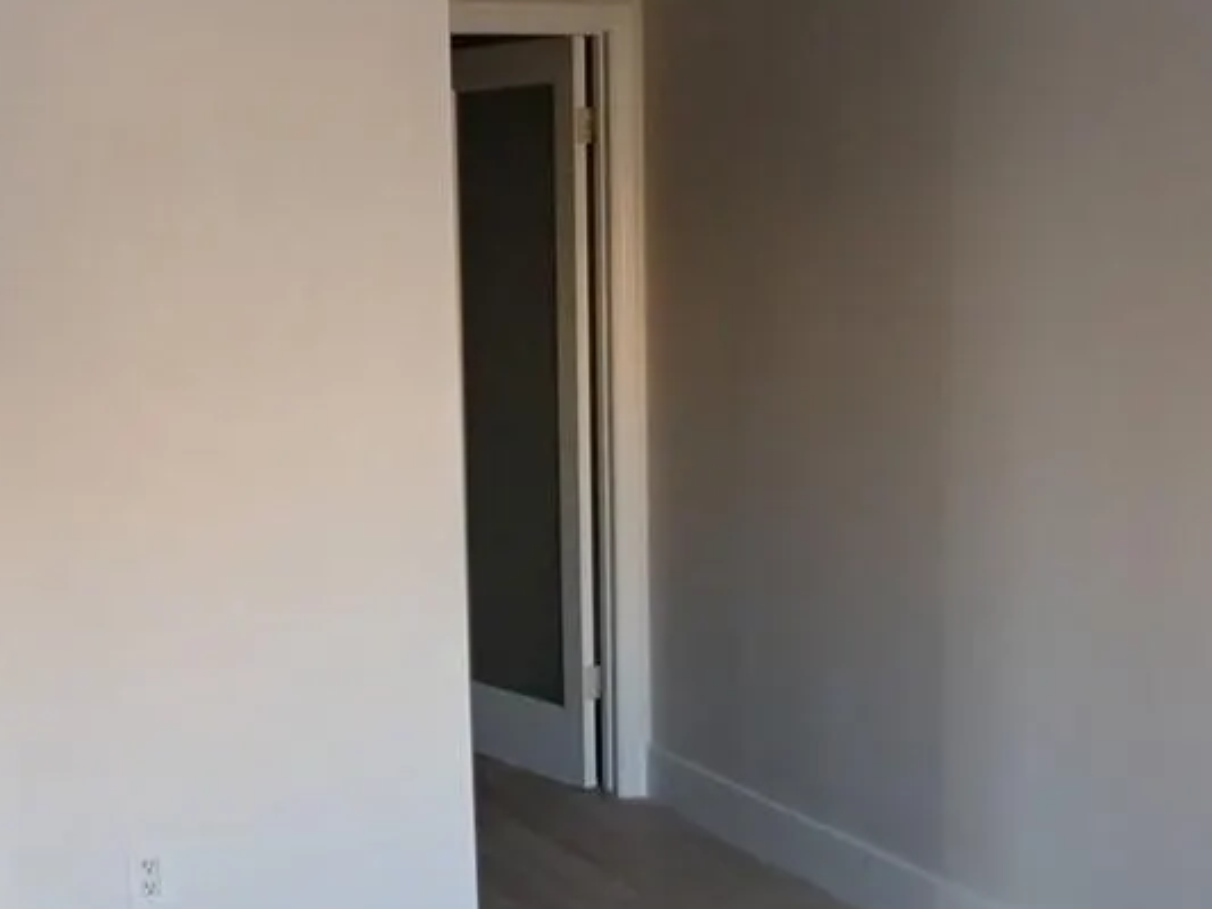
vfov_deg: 19.2
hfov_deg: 26.0
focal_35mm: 75
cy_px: 868
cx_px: 582
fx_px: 2627
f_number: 2
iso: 200
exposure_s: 1/30
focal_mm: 4.5
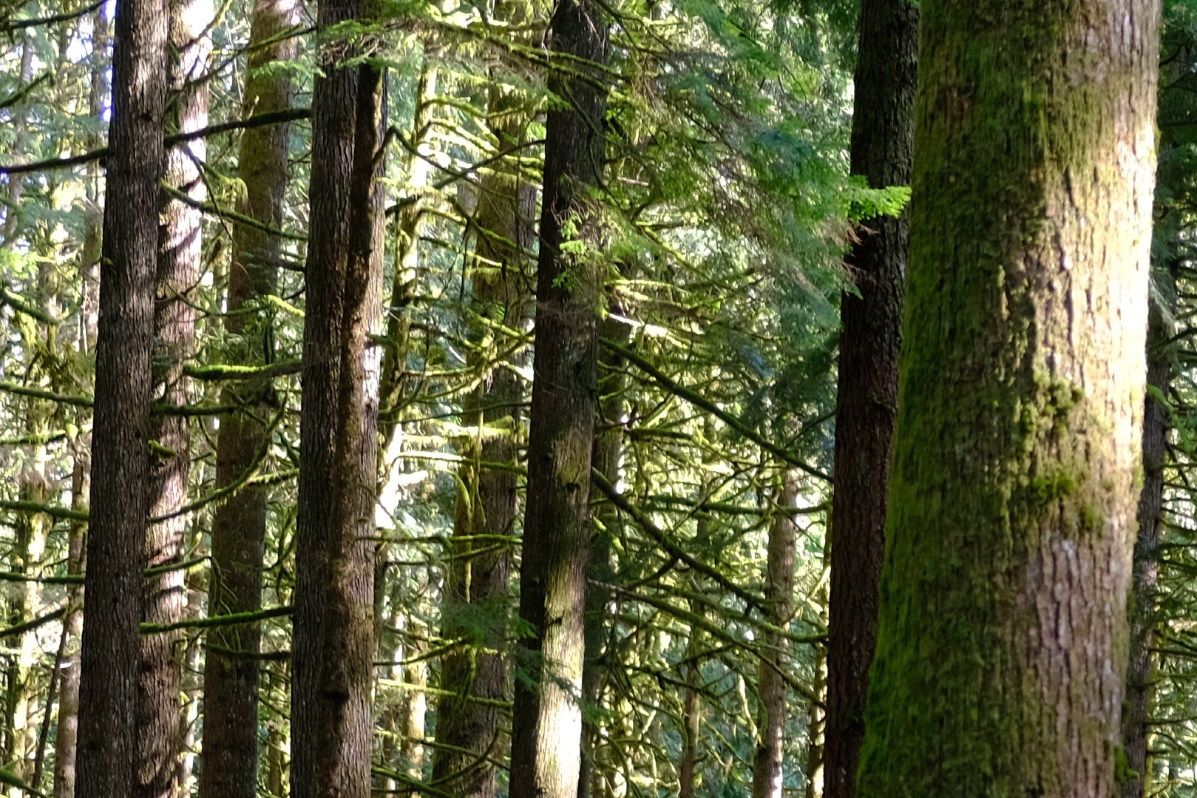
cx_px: 1406
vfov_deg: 12.1
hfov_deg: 17.9
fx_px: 3624
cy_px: 1138
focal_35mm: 109
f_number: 3.2
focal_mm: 24.3
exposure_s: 1/34
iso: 320
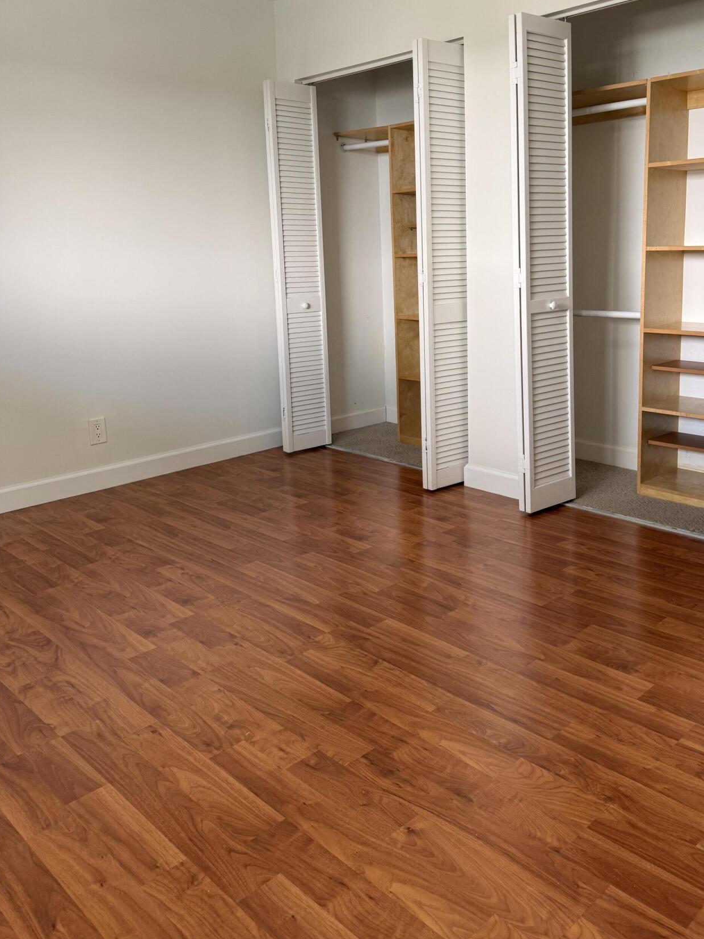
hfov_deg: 47.9
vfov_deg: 61.1
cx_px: 421
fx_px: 786
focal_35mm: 29
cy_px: 377
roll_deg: +0.3
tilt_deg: -8.7
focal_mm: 6.76
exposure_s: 1/60
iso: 125
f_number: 1.78
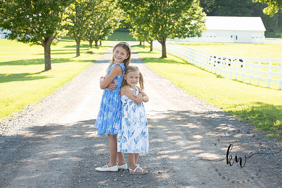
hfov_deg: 23.9
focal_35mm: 85
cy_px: 94
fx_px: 666
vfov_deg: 16.1
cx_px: 141
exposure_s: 1/200
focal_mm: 85
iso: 400
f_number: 8
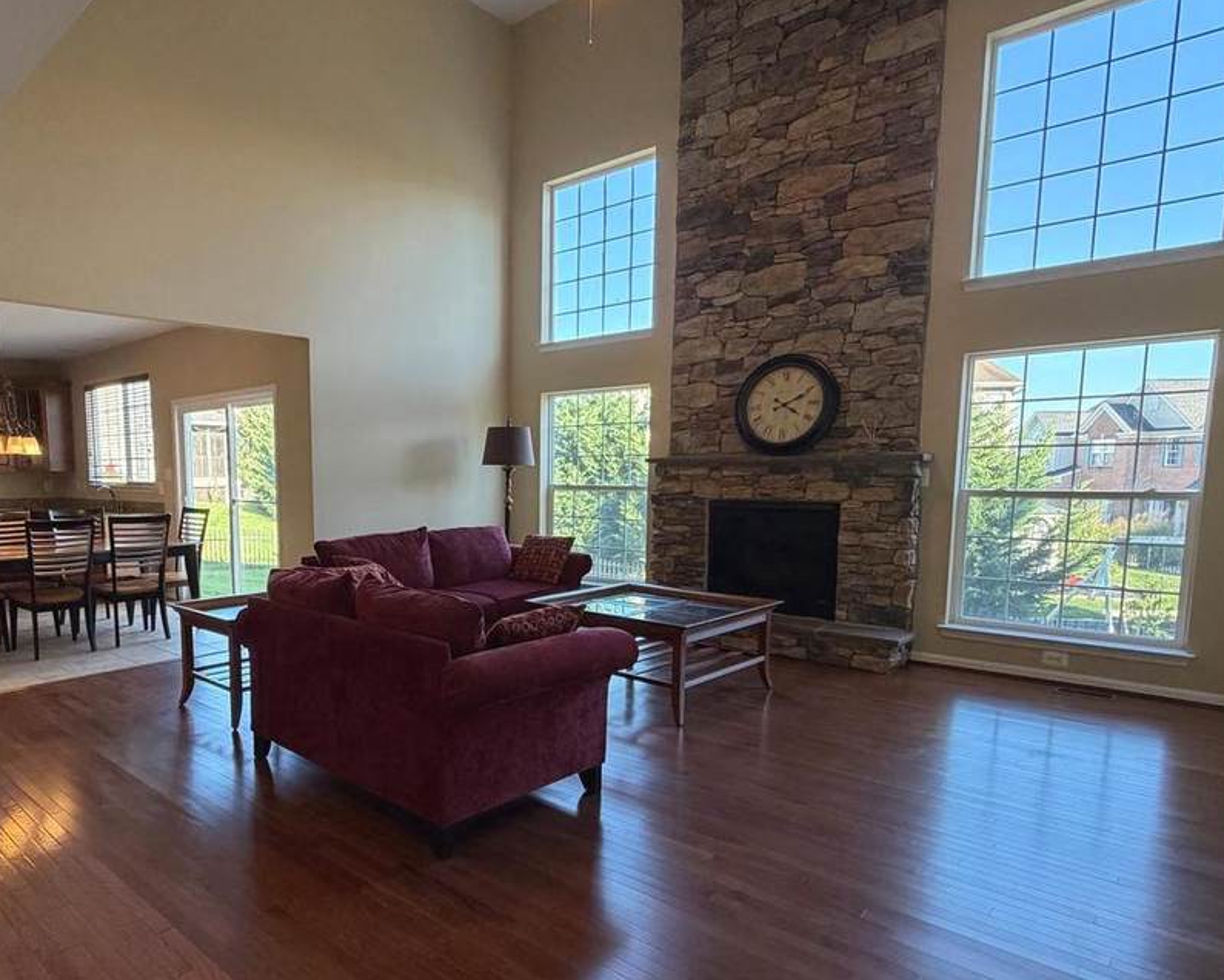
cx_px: 454
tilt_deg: -7.1
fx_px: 797
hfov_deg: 73.7
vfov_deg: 62.8
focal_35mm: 22
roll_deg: +0.4
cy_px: 562
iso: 250
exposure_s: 1/120
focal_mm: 2.22
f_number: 2.2
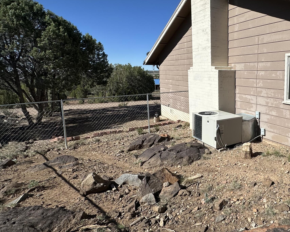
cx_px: 238
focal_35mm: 24
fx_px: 206
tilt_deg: -6.5
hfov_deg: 63.3
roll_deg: -0.7
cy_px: 100
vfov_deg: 58.5
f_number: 2.2
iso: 50
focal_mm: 2.22
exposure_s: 1/3509
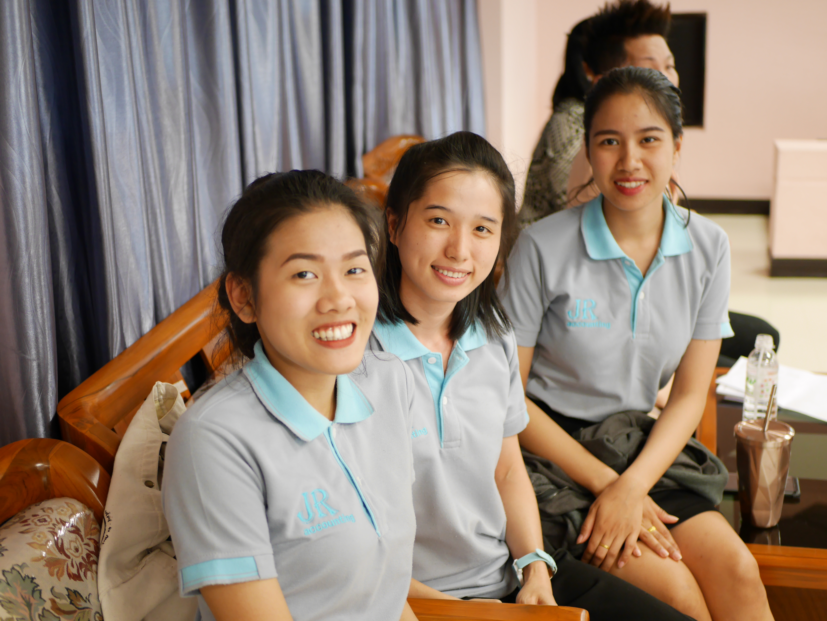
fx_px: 1195
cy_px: 310
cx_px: 414
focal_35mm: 50
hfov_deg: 38.2
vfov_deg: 29.1
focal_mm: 25
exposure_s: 1/60
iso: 500
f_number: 1.7
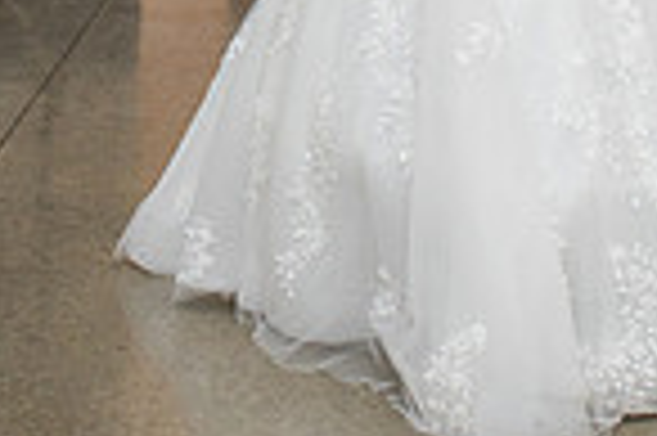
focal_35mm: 157
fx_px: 2862
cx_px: 128
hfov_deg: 13.0
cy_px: -481
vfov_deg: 8.2
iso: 800
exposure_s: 1/200
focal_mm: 35
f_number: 3.2
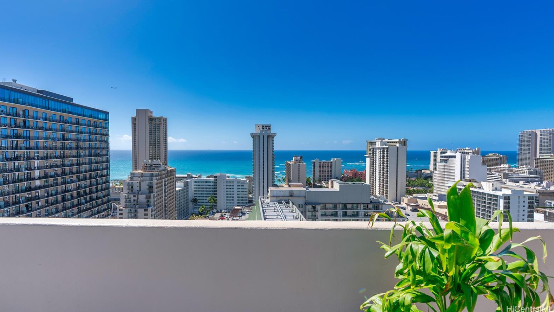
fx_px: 250
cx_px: 277
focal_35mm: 17
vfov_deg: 63.3
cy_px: 125
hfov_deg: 95.9
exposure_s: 1/400
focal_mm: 16
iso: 100
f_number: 7.1
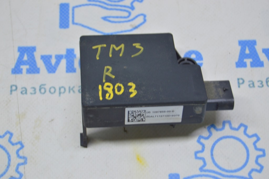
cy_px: 90
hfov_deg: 24.6
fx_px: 616
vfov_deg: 16.5
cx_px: 134
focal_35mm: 82
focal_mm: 55
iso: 400
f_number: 5.6
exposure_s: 1/20
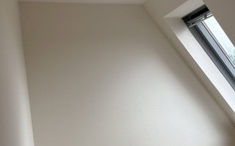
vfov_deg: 25.5
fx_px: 301
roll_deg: +2.0
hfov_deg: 42.6
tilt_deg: -13.2
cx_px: 134
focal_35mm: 47
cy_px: 157
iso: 64
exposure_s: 1/295
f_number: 1.6
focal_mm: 5.96
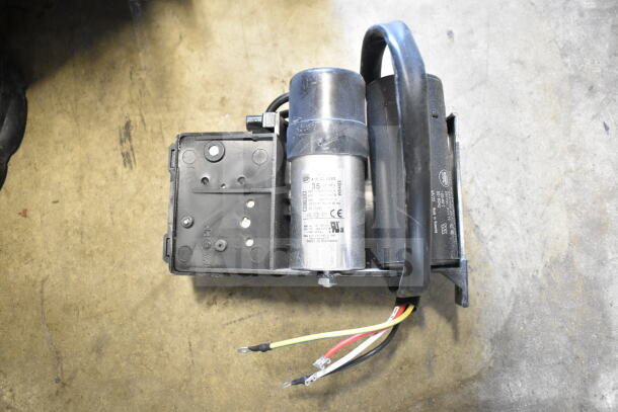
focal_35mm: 33
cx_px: 309
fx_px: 567
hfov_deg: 57.2
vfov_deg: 40.0
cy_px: 206
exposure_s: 1/30
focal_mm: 22
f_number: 3.8
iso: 4000
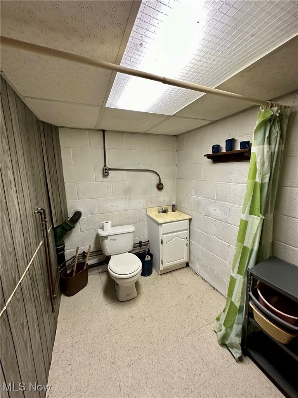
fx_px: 161
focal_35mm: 14
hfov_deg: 85.7
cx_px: 149
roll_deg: -0.1
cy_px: 199
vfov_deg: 102.1
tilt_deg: -9.3
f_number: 2.2
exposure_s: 1/60
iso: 320
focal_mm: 2.22
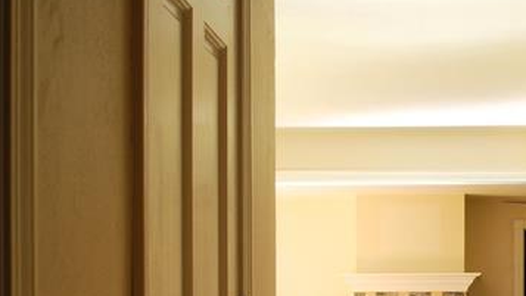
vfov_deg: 13.7
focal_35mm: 86
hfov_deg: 24.2
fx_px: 1200
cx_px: 455
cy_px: 357
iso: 200
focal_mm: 18
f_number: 3.5
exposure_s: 1/40
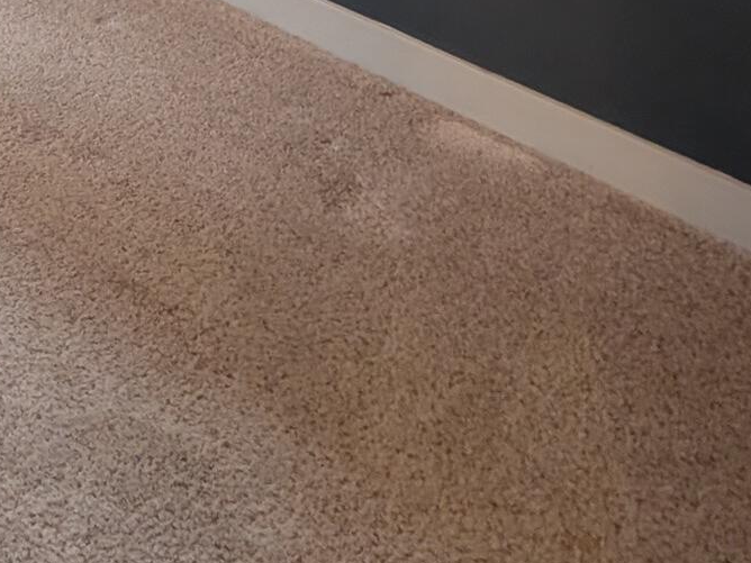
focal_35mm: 46
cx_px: -194
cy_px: -401
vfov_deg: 22.1
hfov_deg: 32.4
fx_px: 998
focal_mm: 2.02
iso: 59
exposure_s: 1/30
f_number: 1.7
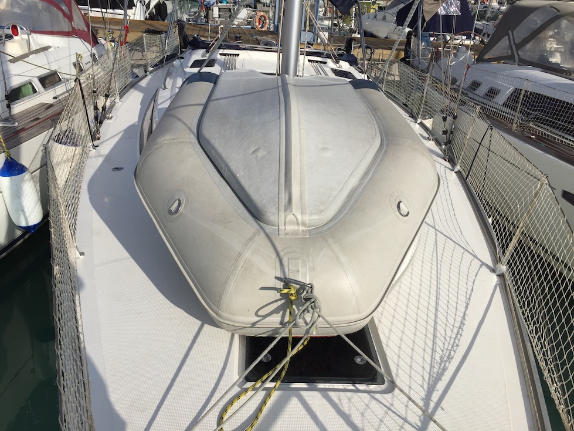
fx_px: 481
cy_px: 216
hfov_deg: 61.7
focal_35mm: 29
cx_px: 287
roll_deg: -5.2
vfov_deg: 48.2
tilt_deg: -26.5
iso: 32
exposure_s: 1/5650
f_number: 2.2
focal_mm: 4.15
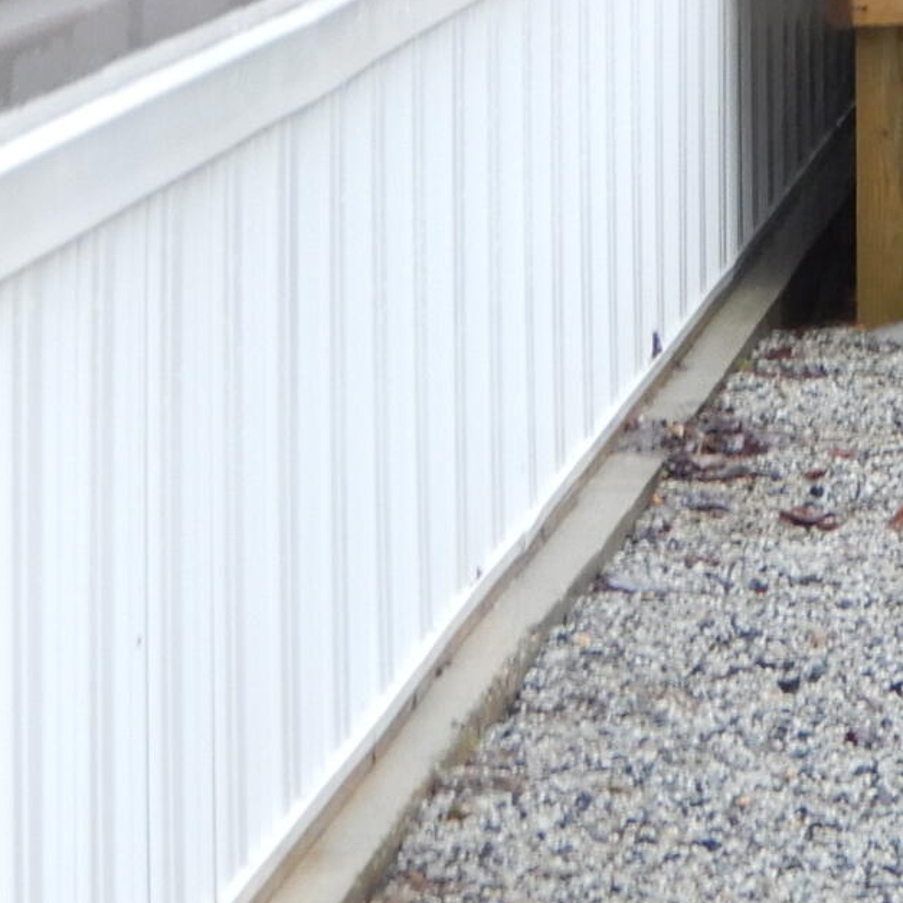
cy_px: -671
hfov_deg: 6.2
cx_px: 1949
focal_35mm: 275
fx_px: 8116
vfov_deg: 6.2
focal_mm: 11.6
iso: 110
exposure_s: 1/30
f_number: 4.5
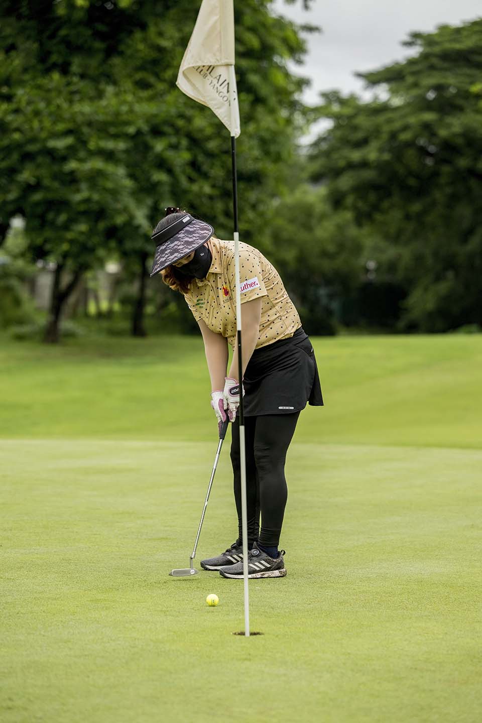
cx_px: 241
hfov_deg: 11.0
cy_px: 362
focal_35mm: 125
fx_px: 2510
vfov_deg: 16.4
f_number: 3.5
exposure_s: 1/5000
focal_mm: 125
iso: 800
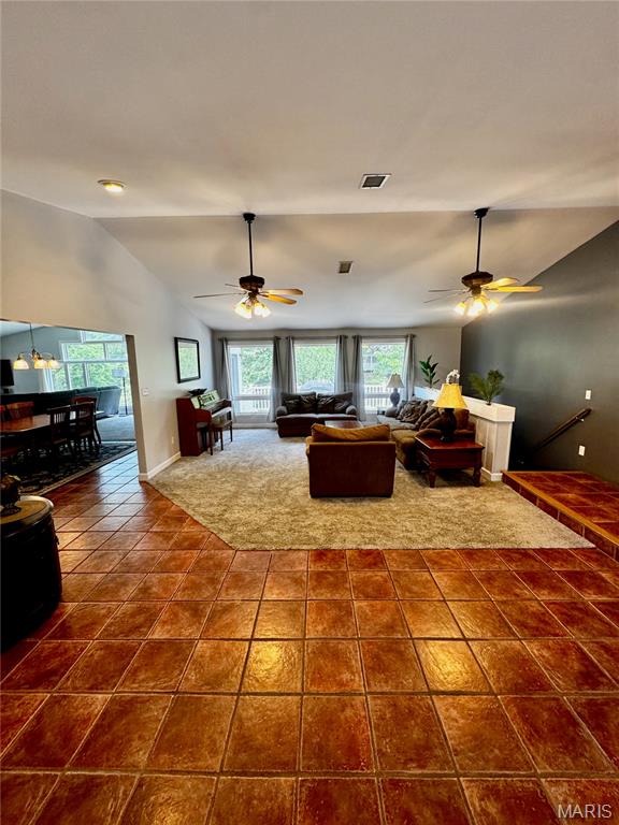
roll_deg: +0.7
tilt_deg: -8.6
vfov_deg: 102.1
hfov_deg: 85.7
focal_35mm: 14
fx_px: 334
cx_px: 310
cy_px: 412
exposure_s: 1/120
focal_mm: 2.22
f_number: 2.2
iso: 320
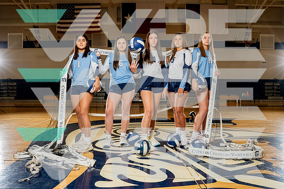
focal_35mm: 29
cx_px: 141
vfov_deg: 45.3
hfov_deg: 64.0
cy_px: 94
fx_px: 227
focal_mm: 27
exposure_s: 1/250
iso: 1000
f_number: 8
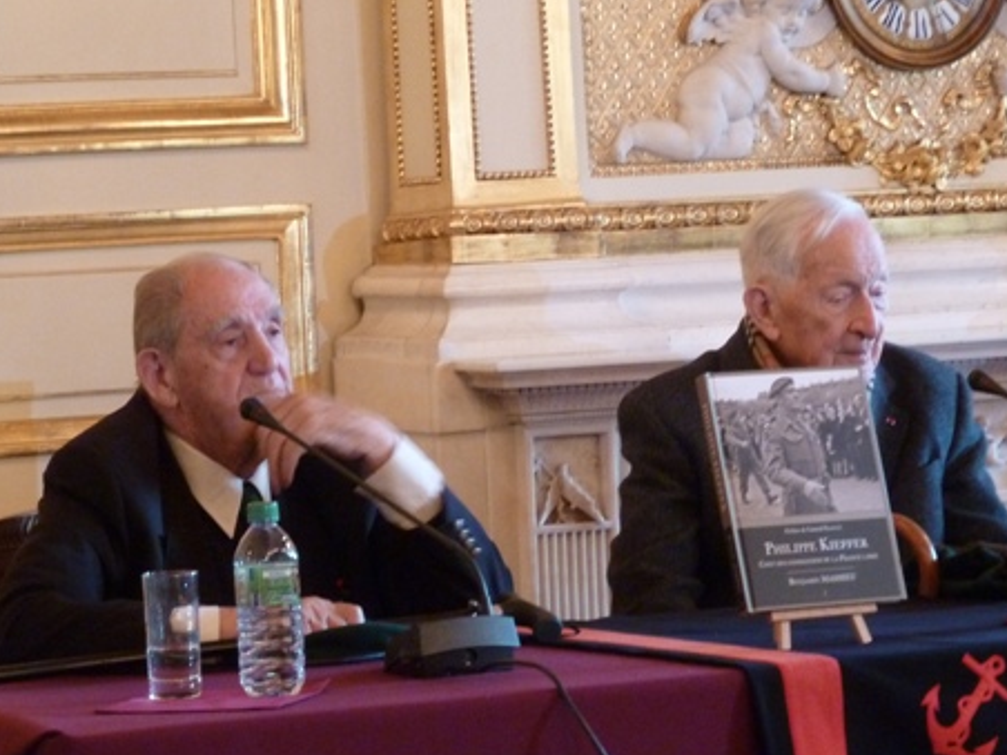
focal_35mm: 157
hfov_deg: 12.6
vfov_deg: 9.4
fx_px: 4567
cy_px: 494
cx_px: 521
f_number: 4.4
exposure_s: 1/4
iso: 400
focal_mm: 18.2
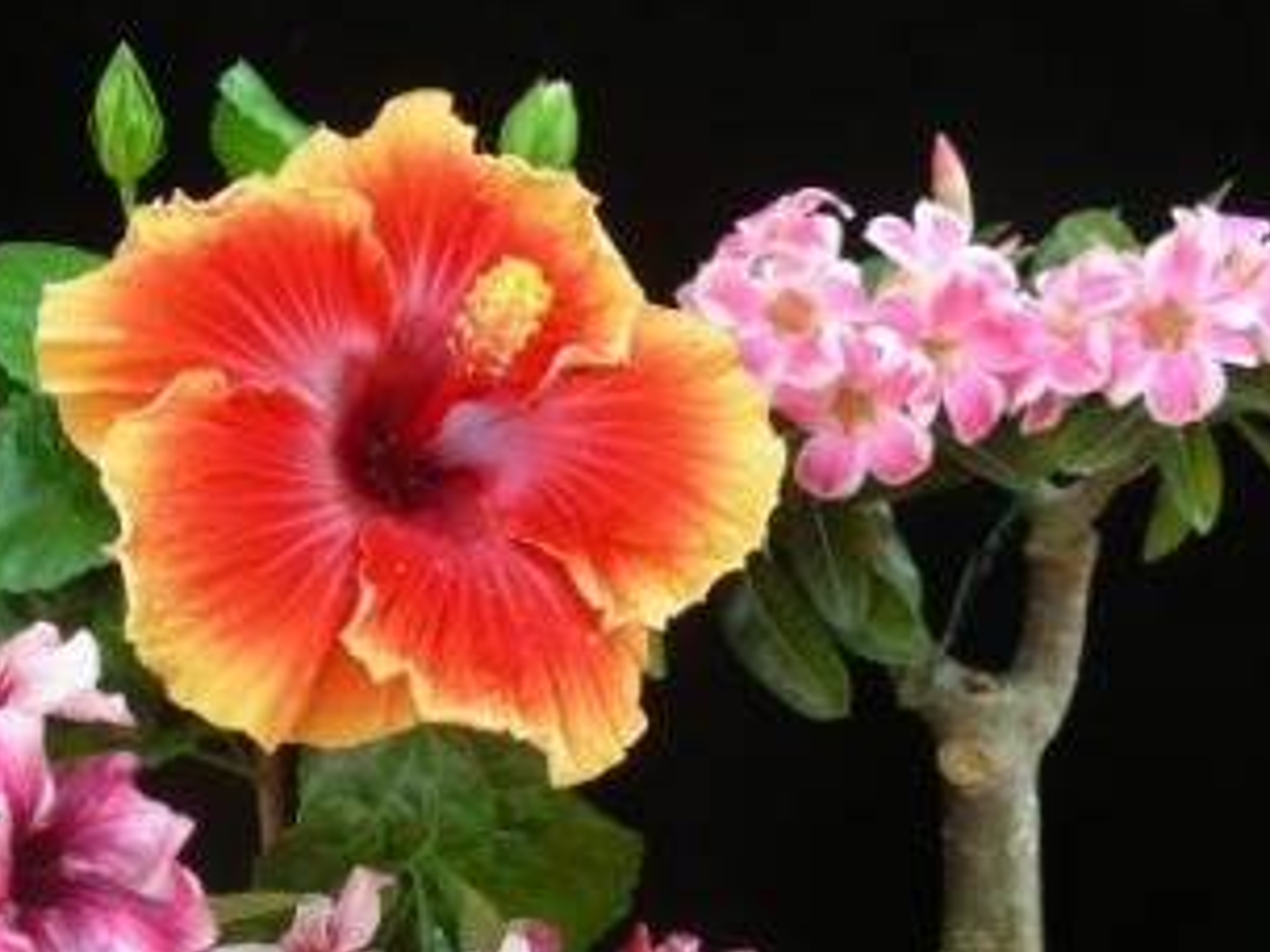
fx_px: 2055
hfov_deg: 34.1
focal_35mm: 56
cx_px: 443
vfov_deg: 25.9
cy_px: 656
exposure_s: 1/35.3
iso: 50
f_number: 3.5
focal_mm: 6.3
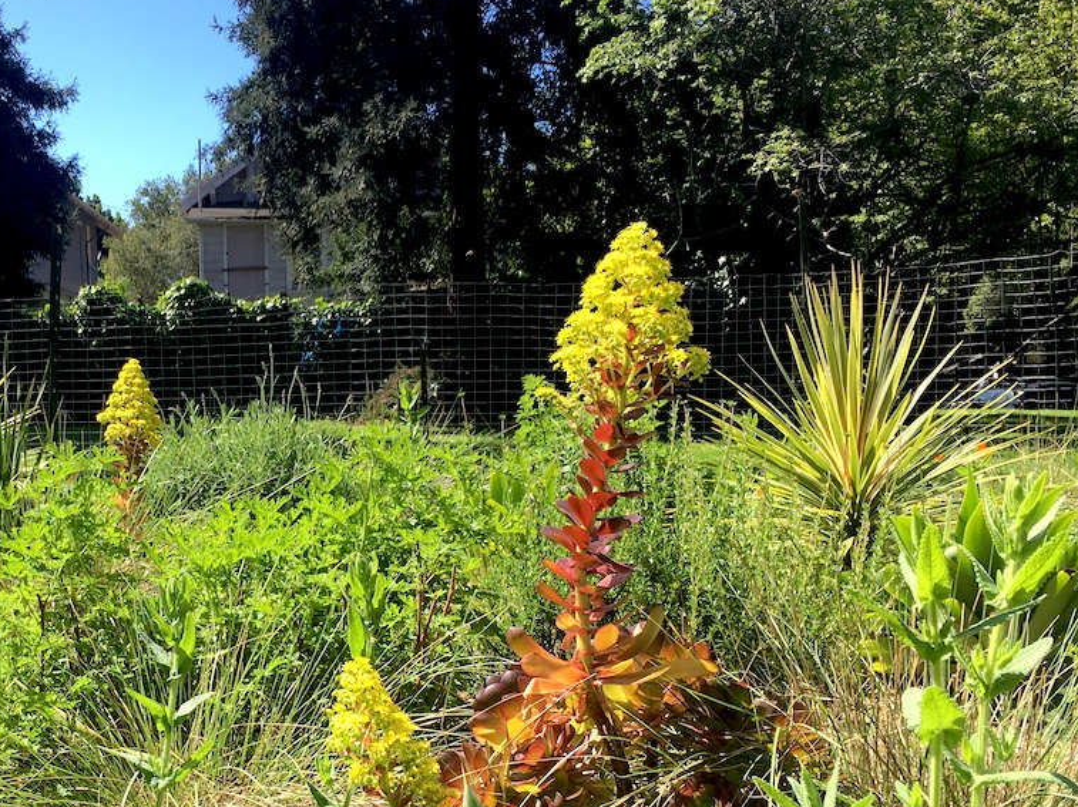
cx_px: 272
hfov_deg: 40.1
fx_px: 1432
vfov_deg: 31.2
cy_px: 549
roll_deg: +0.6
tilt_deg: -8.3
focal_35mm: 46
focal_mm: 4.15
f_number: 2.2
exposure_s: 1/801
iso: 25
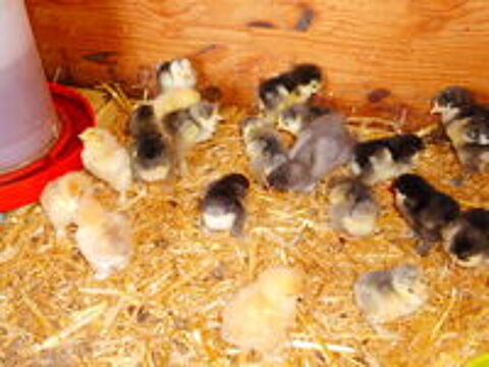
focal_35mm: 44
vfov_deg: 32.9
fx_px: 622
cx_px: 244
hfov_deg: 42.9
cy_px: 184
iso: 400
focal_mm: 7.9
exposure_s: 1/30
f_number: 4.7
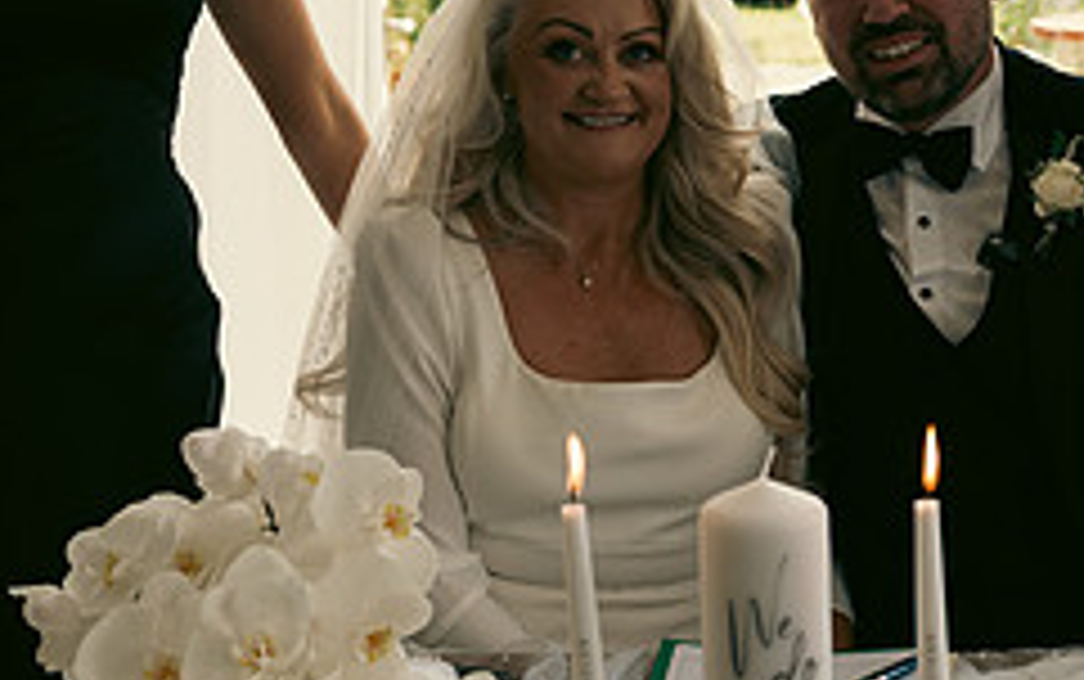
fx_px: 2395
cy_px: 173
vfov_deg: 16.1
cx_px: 787
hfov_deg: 25.3
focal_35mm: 81
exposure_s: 1/160
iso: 125
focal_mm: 33
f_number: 3.5
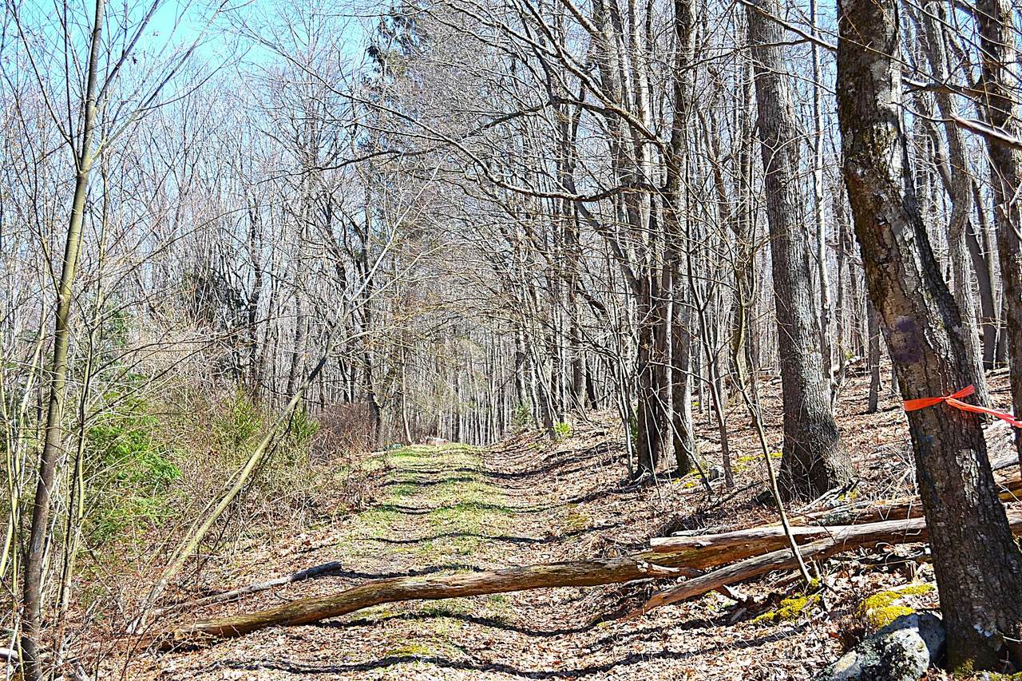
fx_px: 1277
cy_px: 340
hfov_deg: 43.6
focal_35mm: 45
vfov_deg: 29.9
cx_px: 511
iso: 100
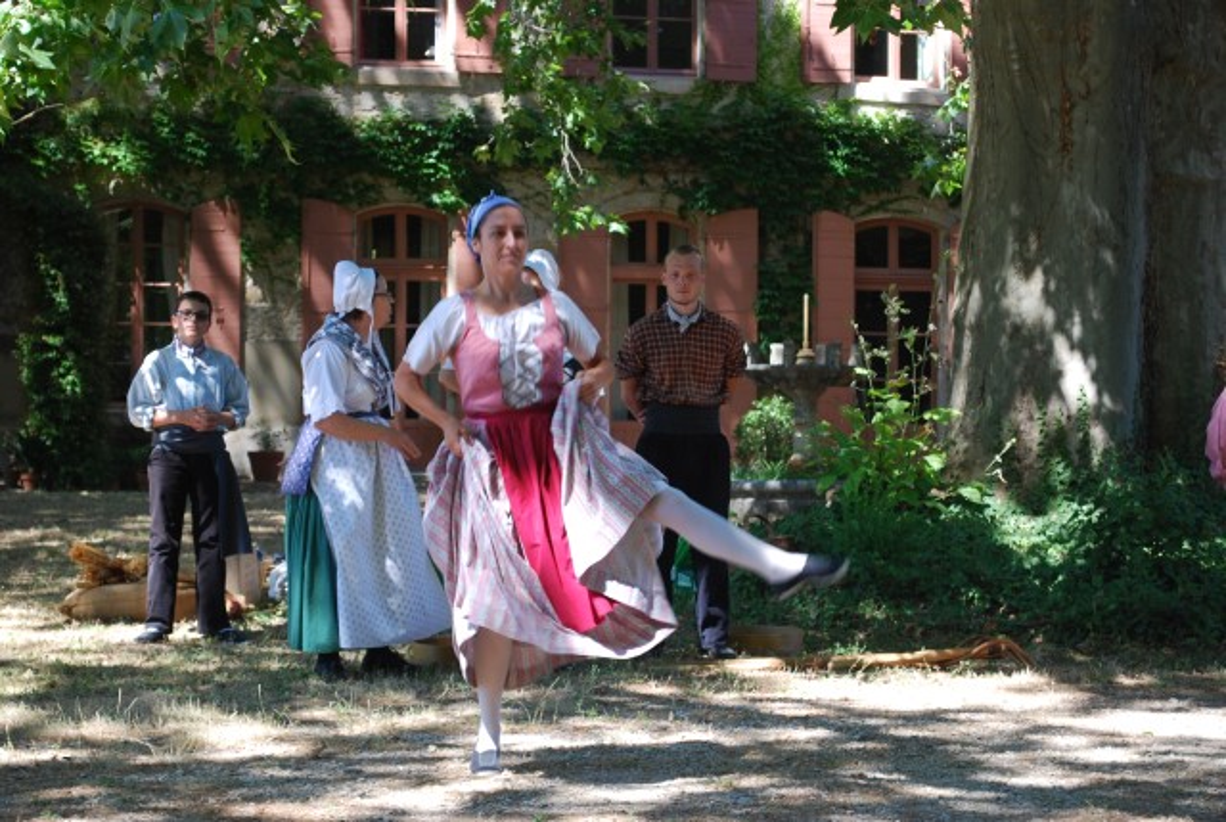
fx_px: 2814
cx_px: 613
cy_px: 411
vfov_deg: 16.6
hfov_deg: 24.6
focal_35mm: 82
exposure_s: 1/100
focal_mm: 55
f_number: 5.6
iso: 200
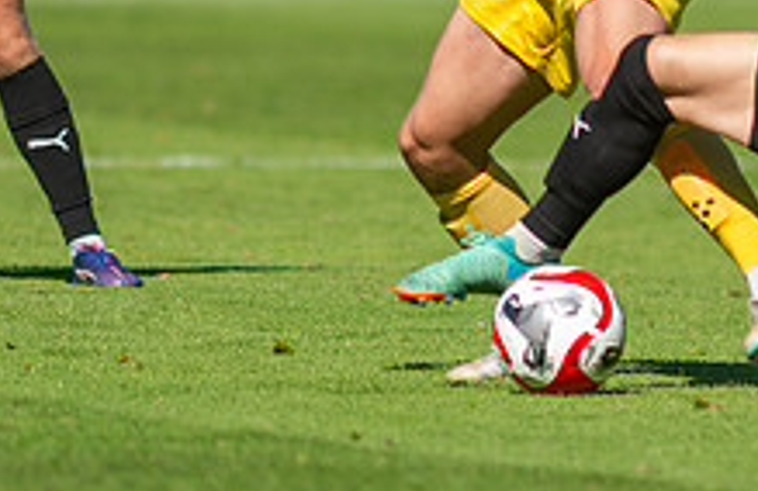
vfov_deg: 1.2
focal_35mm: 1161
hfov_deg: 1.8
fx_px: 24240
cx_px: 757
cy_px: -62
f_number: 3.2
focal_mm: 300
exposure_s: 1/1600
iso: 100
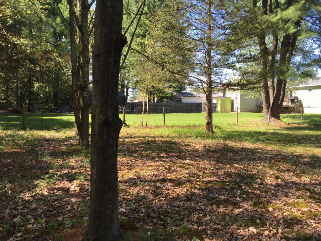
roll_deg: -2.0
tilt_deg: -3.5
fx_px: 269
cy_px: 120
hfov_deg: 61.7
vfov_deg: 48.2
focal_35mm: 29
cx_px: 160
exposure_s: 1/421
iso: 32
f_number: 2.2
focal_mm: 4.15
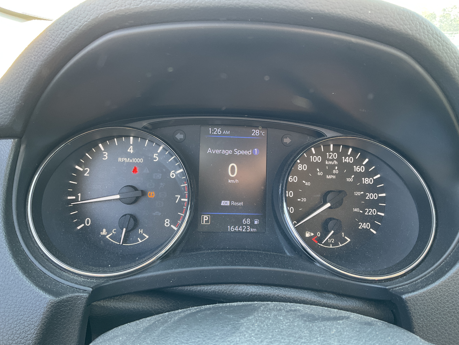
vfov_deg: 48.2
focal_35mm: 29
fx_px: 385
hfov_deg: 61.7
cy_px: 172
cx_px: 230
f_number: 1.8
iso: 64
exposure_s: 1/65
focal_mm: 3
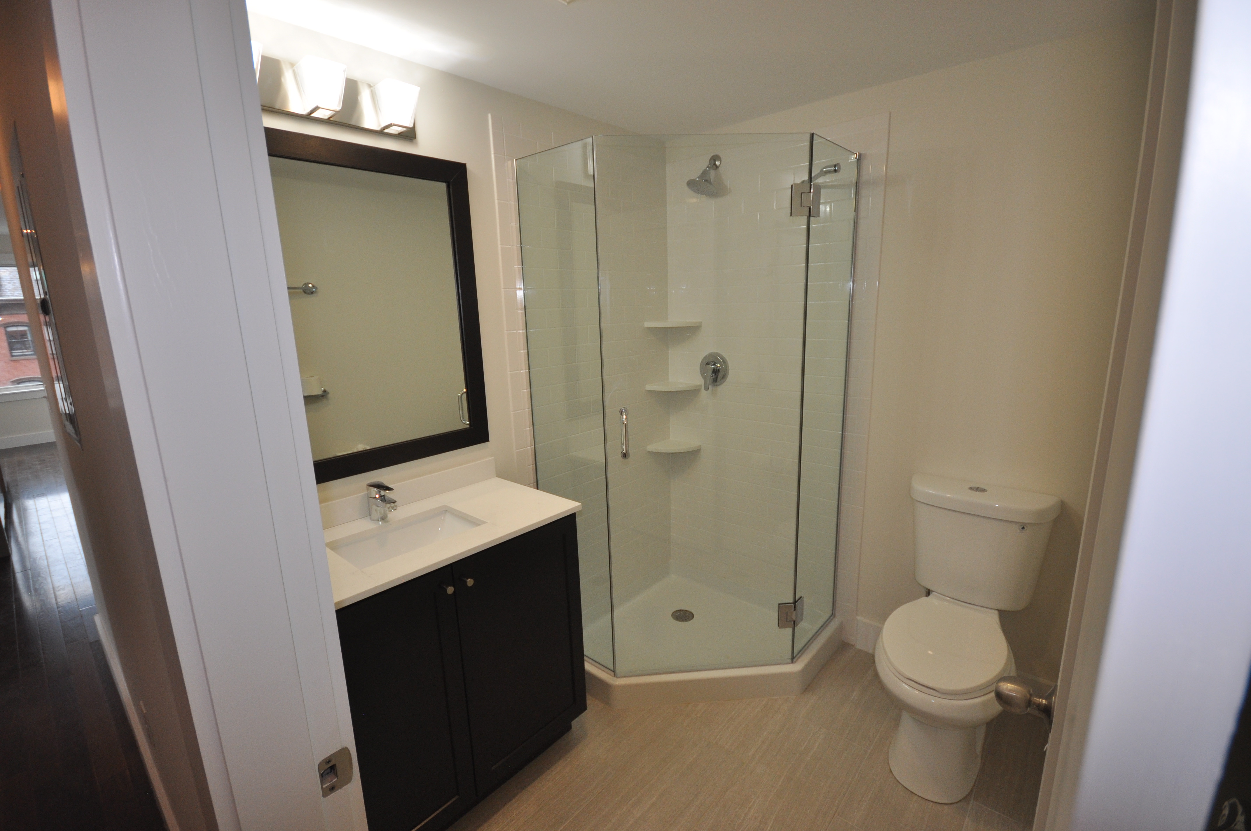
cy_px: 416
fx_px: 521
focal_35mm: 15
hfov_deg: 100.5
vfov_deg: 77.2
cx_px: 626
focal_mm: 10
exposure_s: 1/125
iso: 450
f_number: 4
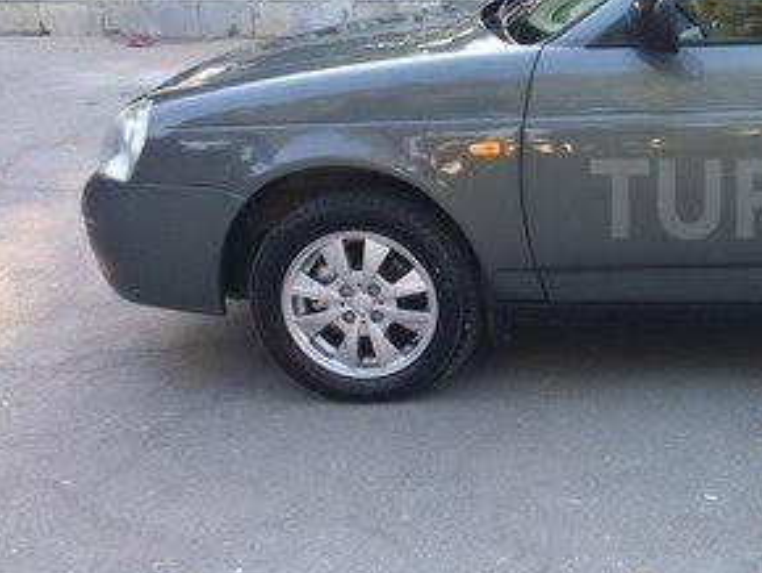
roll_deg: +0.0
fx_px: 1454
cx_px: 859
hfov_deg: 26.8
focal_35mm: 66
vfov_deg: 22.2
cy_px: 198
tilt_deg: -14.3
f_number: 2.2
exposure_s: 1/100
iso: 40
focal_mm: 4.15
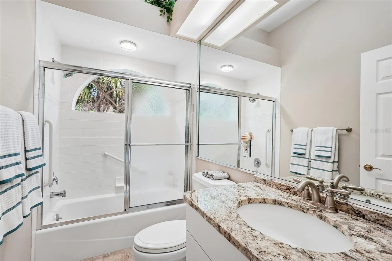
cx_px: 196
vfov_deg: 73.7
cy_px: 130
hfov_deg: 96.7
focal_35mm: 16
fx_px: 174
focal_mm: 16
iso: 400
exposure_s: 1/25
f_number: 8
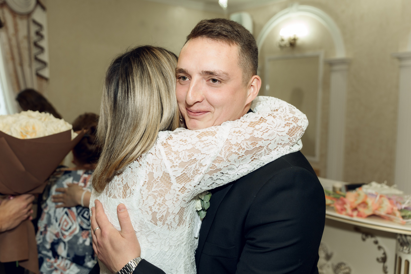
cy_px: 122
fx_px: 369
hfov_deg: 57.9
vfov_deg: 40.7
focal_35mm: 32
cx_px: 174
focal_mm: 28
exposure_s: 1/200
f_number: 3.5
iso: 1000
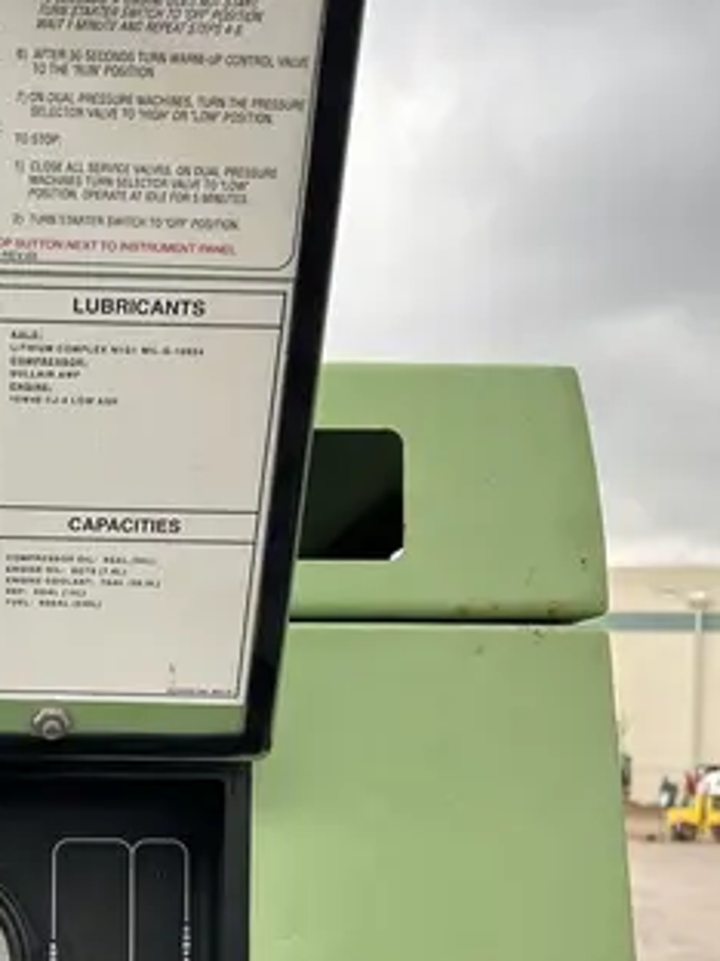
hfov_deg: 23.1
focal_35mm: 61
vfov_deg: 30.6
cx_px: 15
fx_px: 1692
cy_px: 827
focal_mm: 5.7
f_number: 1.5
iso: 50
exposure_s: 1/436
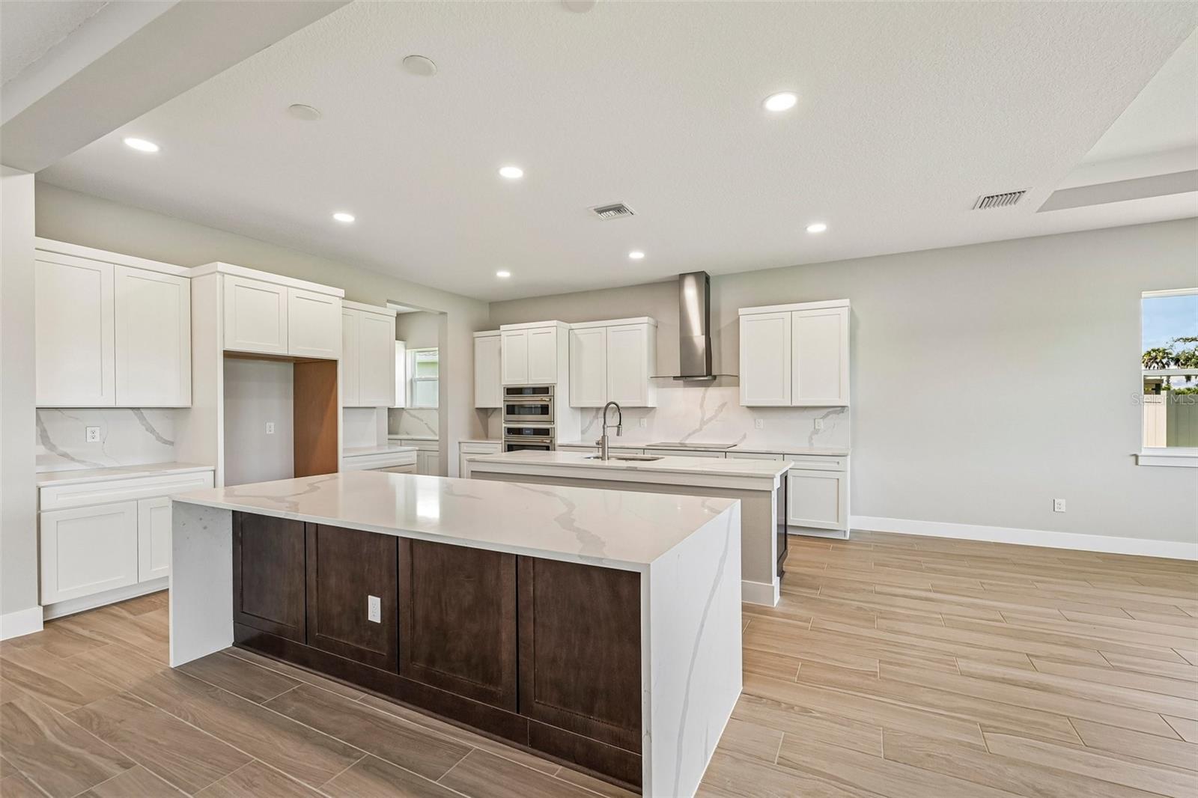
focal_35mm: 14
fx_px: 466
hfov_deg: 104.3
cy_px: 399
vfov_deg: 81.2
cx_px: 599
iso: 400
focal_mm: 14
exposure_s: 1/40
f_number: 8
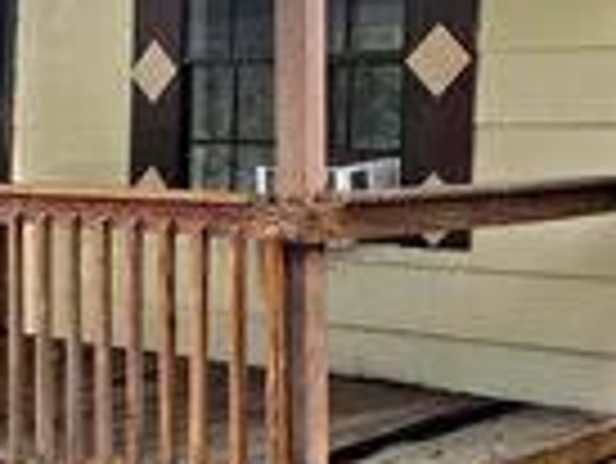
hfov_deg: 22.8
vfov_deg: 17.6
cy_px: 218
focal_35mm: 84
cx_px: 85
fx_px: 1496
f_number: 1.7
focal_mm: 6.25
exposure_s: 1/5000
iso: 80
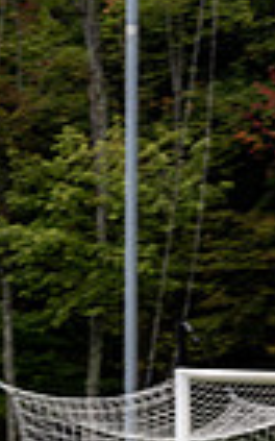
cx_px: 881
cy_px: 583
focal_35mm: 422
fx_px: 5066
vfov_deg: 5.0
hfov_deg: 3.0
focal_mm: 100
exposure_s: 1/400
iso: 320
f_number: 5
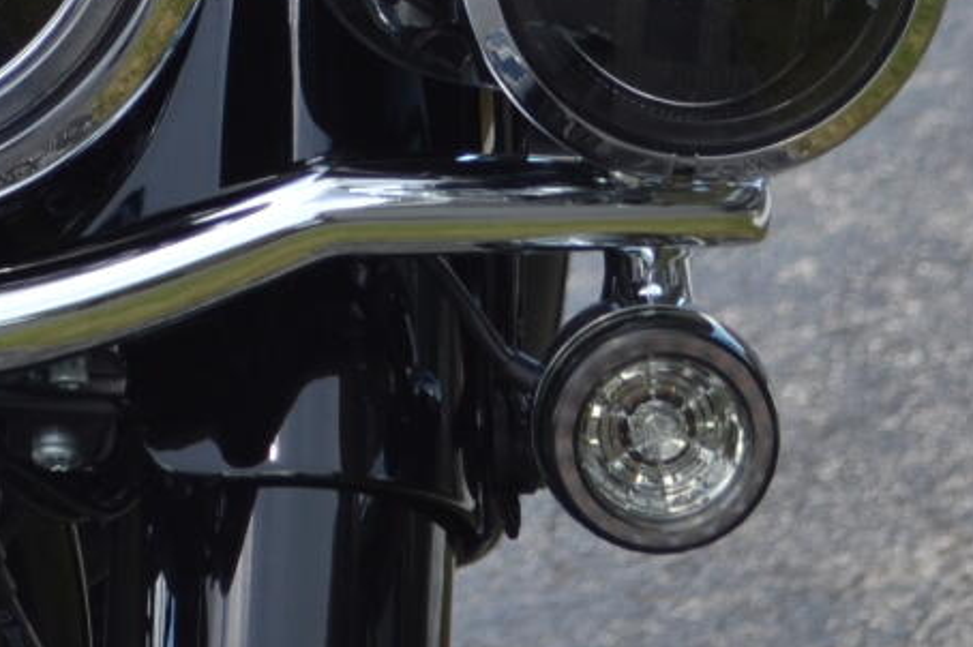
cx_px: -165
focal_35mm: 291
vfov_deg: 4.6
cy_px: -729
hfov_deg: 7.0
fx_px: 7859
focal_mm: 44
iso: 100
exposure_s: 1/125
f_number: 5.6
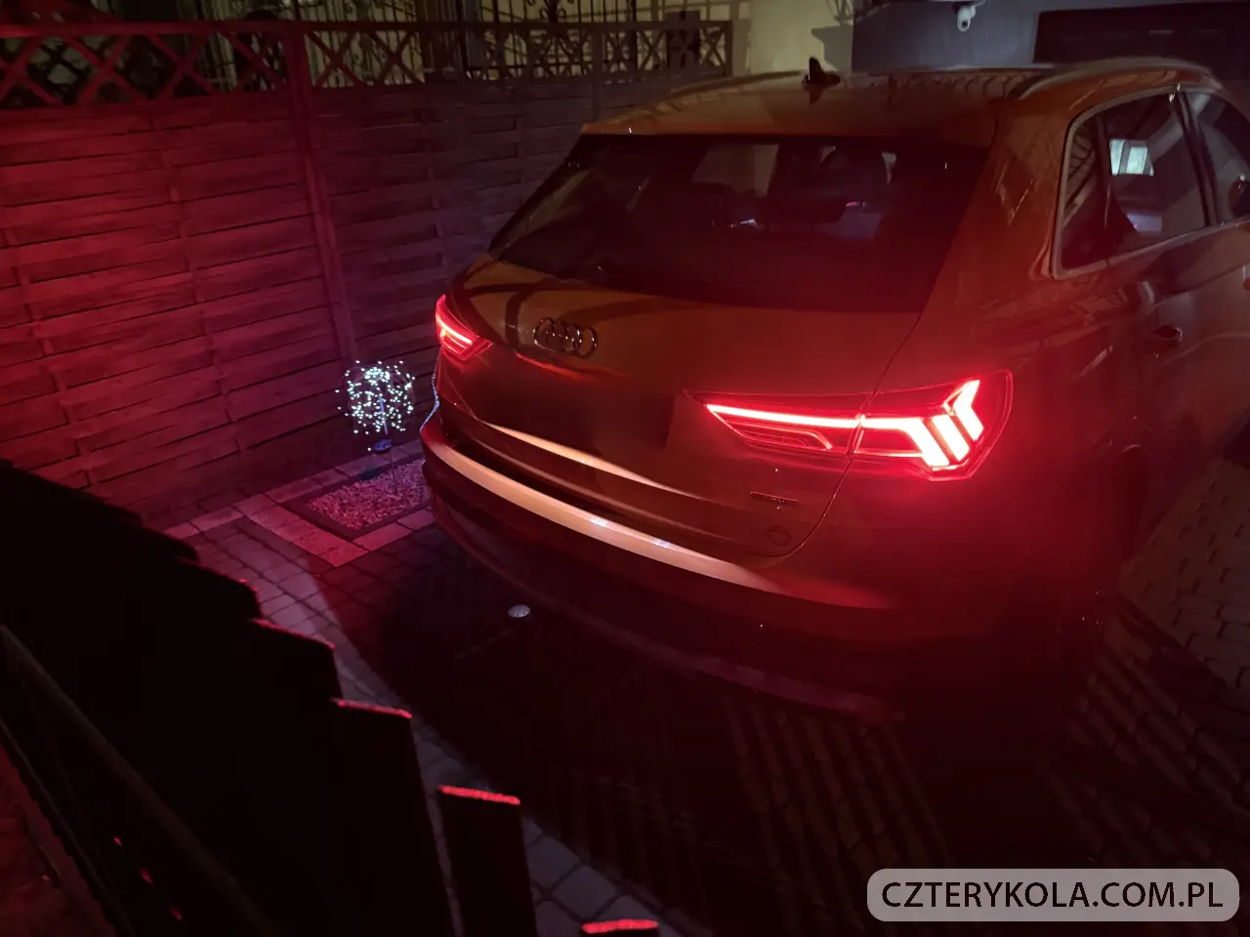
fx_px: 867
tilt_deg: -22.7
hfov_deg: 71.6
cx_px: 625
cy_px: 468
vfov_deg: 56.8
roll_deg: +2.0
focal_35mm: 24
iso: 1600
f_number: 1.78
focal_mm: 6.76
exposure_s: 1/15
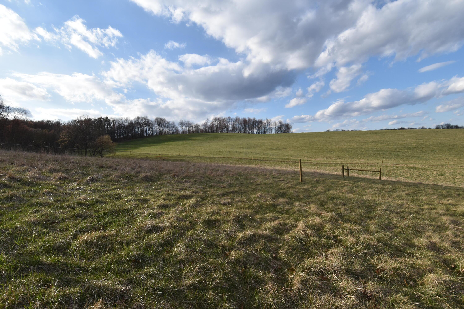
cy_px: 154
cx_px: 232
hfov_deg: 90.0
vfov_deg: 67.4
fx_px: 232
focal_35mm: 18
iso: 320
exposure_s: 1/640
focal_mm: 12
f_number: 9
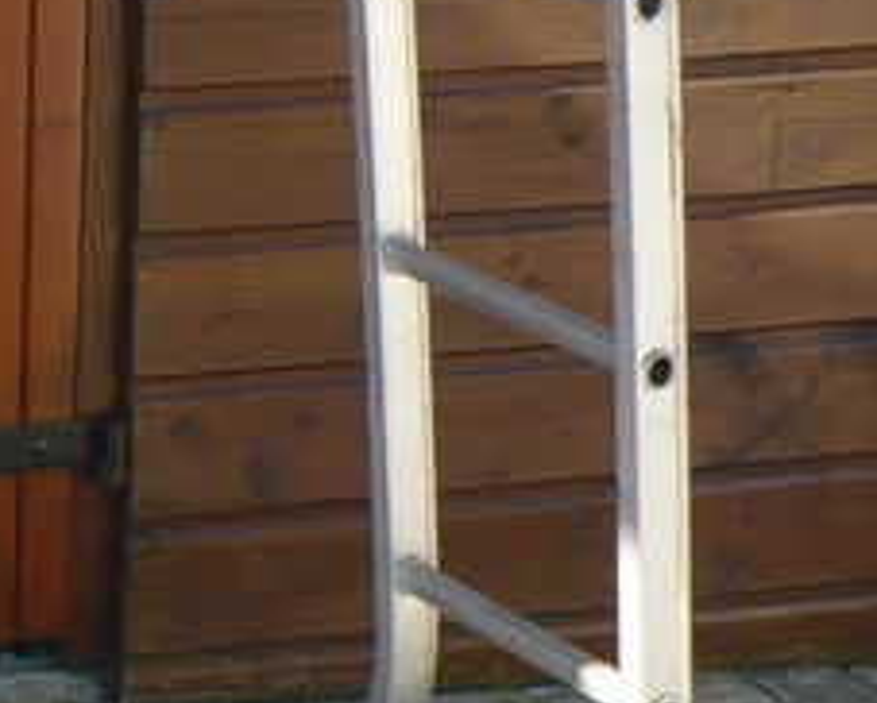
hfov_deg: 10.9
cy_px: 433
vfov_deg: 9.7
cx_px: -958
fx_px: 4131
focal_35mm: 159
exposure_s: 1/400
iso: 100
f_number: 2.8
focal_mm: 6.1
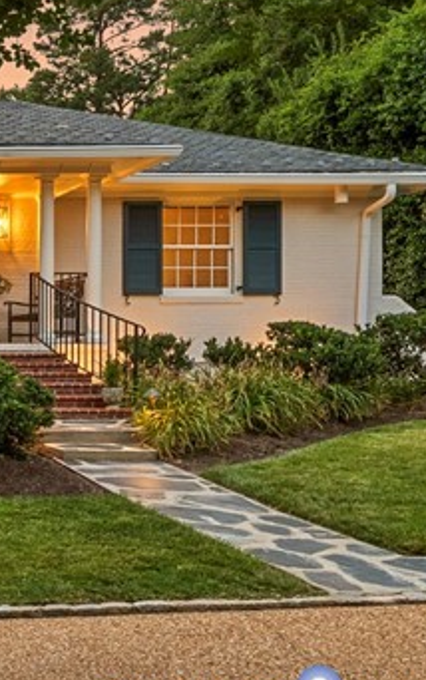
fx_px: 1021
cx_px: -544
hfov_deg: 15.5
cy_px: 54
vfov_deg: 34.6
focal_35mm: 55
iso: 800
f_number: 11
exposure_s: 1/2.5
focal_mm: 17
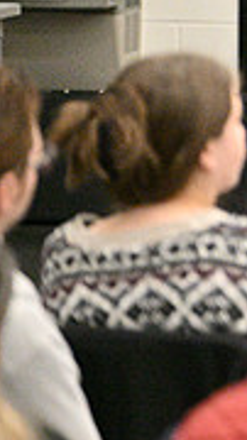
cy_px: -23
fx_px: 5039
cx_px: 663
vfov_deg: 5.0
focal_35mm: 432
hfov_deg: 2.8
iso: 12800
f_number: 2.8
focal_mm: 128
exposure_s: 1/1000
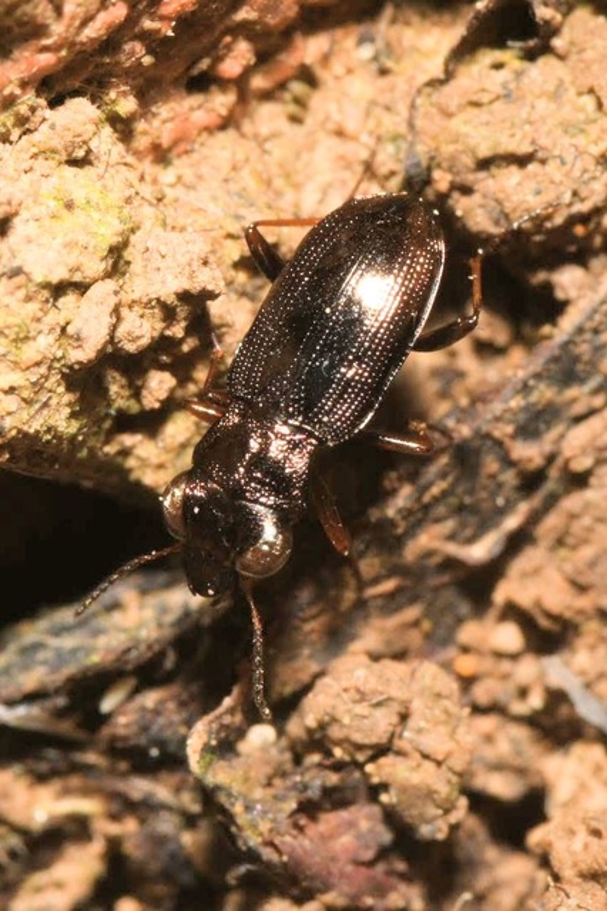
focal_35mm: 158
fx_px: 3987
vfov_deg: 13.0
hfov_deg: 8.7
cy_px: 456
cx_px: 304
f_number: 32
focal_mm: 105
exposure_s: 1/60
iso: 250
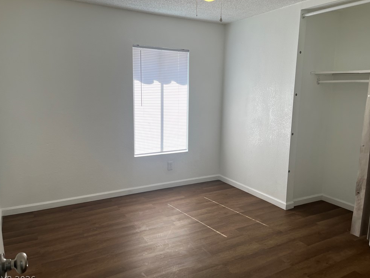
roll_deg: +0.2
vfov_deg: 51.4
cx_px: 187
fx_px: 289
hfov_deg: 65.3
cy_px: 141
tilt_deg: -9.0
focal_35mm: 27
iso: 40
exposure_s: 1/251
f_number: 1.6
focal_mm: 5.1
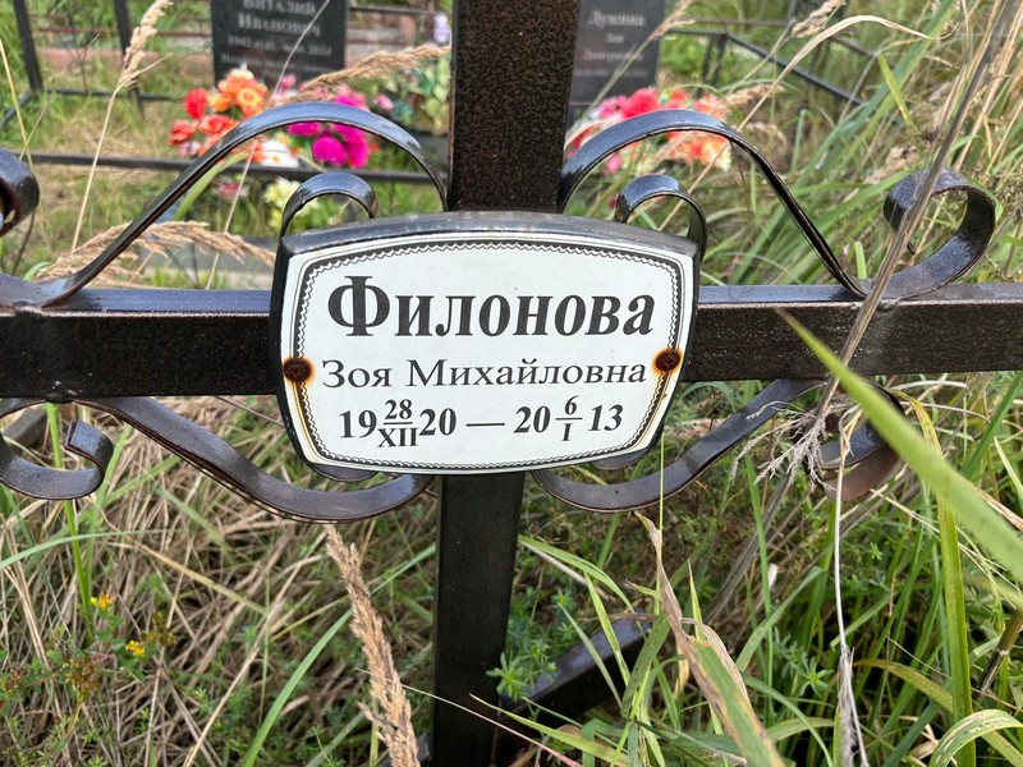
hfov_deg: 67.3
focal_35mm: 26
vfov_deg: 53.1
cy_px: 384
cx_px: 512
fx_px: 768
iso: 50
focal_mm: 5.96
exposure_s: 1/865
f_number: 1.6
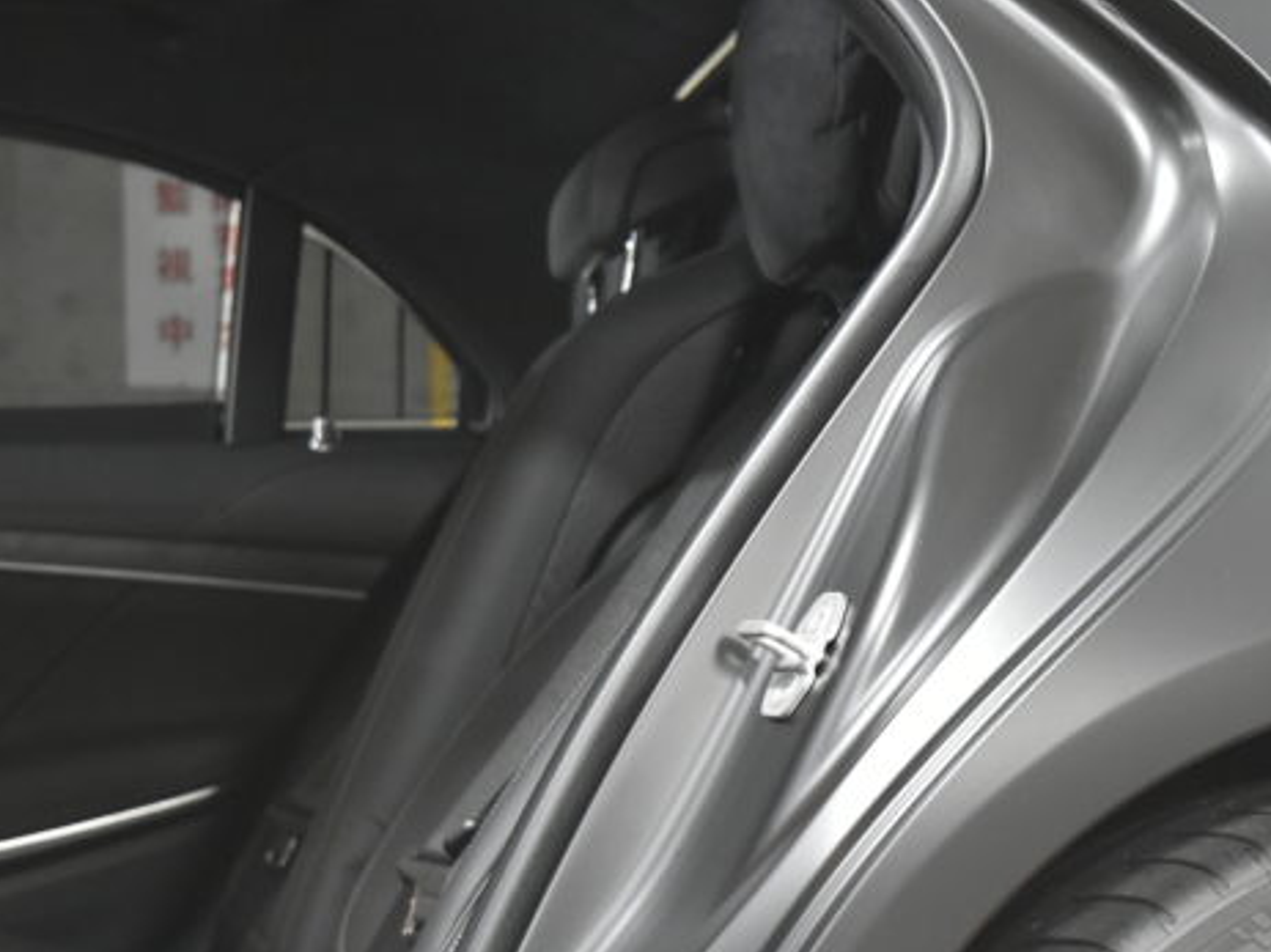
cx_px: 950
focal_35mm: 81
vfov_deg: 18.2
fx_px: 2965
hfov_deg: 23.9
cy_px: 407
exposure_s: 1/8
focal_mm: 35
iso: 3200
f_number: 4.5
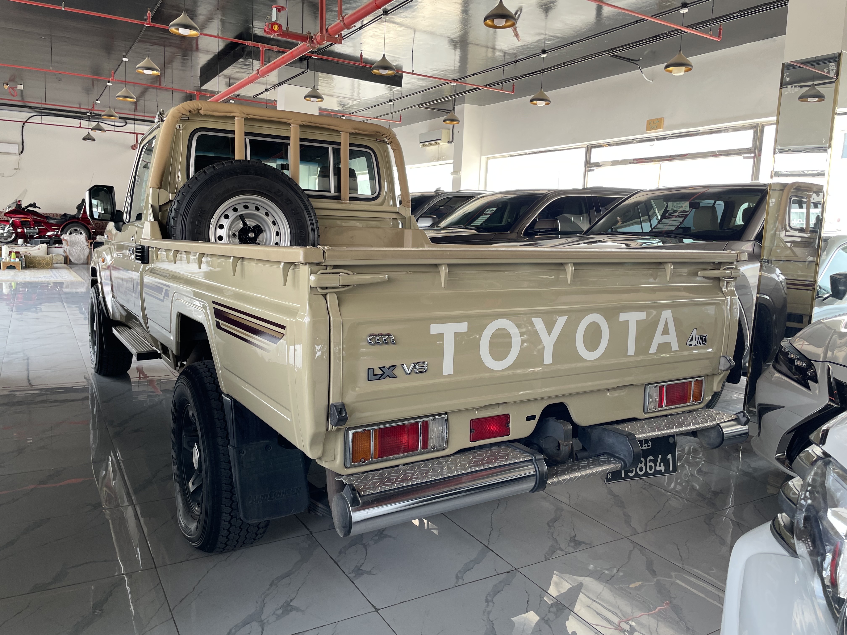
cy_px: 318
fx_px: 636
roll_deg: -2.7
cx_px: 424
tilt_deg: -7.1
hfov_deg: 67.3
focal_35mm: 26
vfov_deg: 53.1
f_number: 1.6
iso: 32
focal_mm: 4.2
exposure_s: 1/121
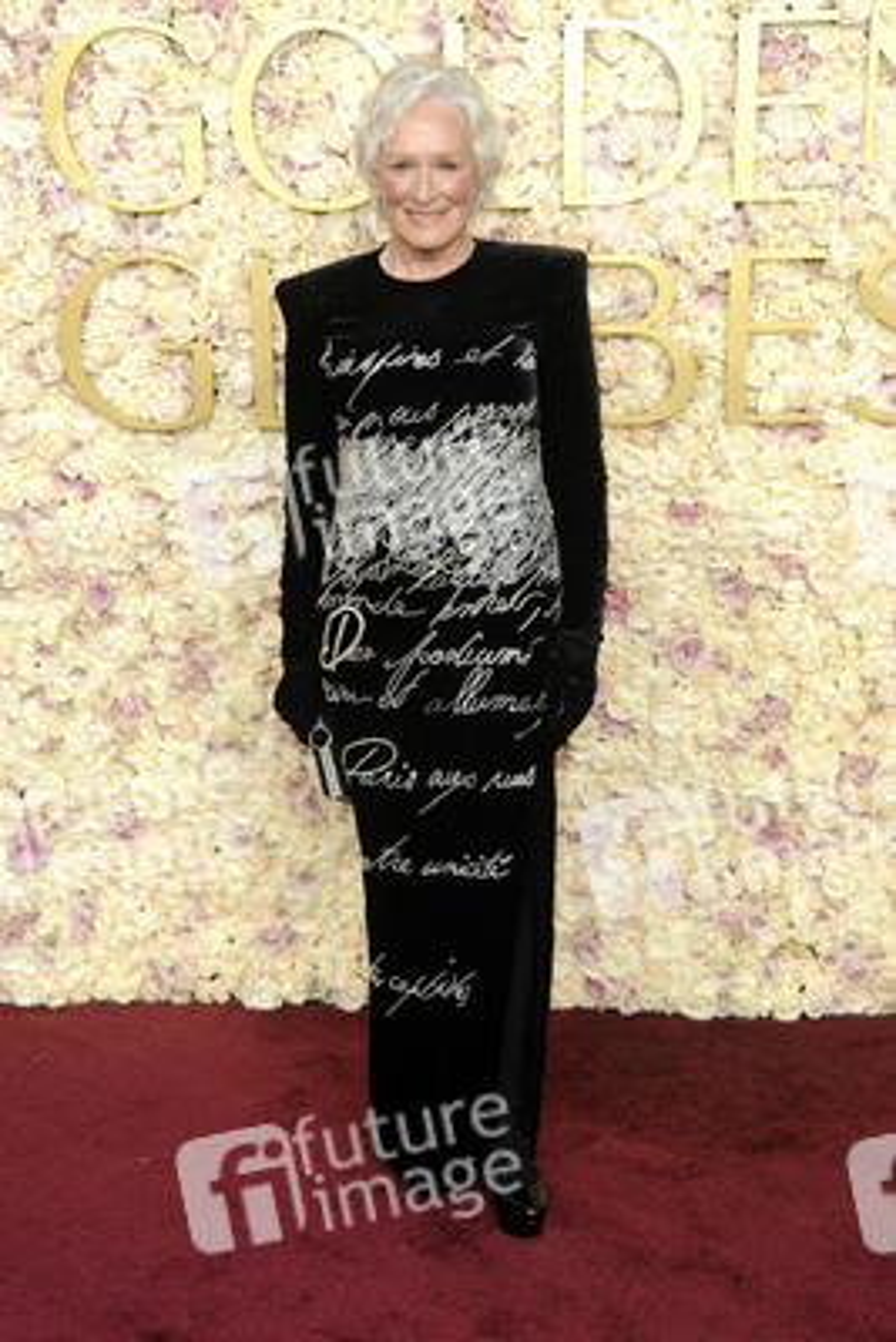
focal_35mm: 62
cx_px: 448
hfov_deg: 21.9
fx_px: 2312
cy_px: 671
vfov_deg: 32.4
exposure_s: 1/250
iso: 1000
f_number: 13
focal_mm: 62
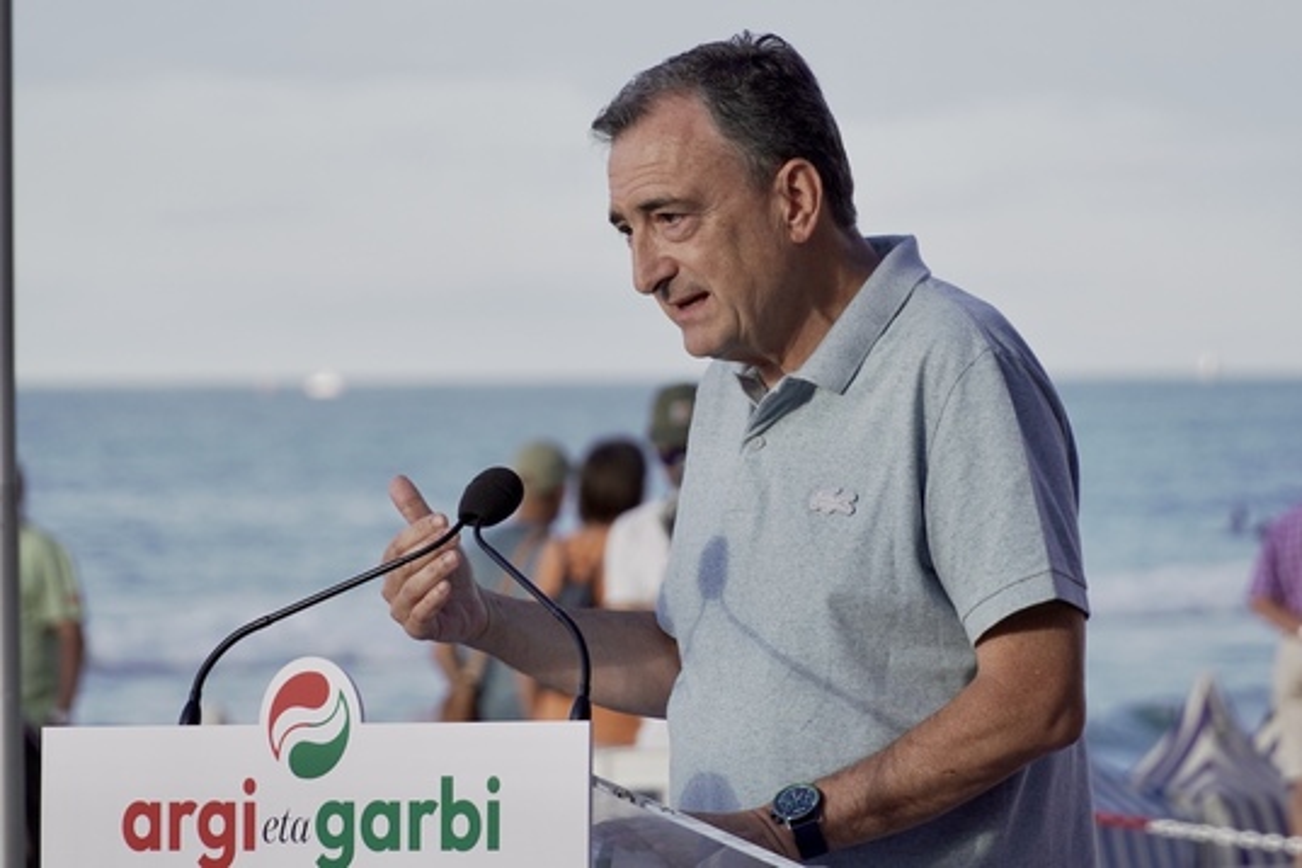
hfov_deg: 10.2
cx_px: 651
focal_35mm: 202
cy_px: 434
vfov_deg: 6.8
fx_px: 7323
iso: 400
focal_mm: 135
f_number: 5.6
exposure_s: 1/1000
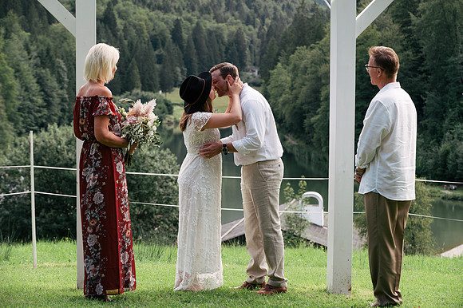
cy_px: 154
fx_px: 1221
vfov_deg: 14.4
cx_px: 232
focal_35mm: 95
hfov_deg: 21.5
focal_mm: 95
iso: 500
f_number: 7.1
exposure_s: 1/250
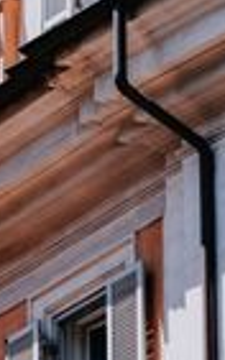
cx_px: -96
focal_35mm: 583
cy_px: 74
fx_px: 5724
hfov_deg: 2.2
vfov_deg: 3.6
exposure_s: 1/500
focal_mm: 105
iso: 100
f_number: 3.5
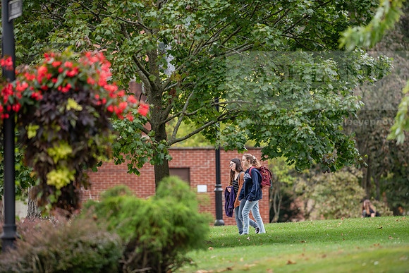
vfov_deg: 4.6
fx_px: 3409
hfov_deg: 6.9
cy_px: 136
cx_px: 204
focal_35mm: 300
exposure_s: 1/400
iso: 250
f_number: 3.2
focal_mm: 300
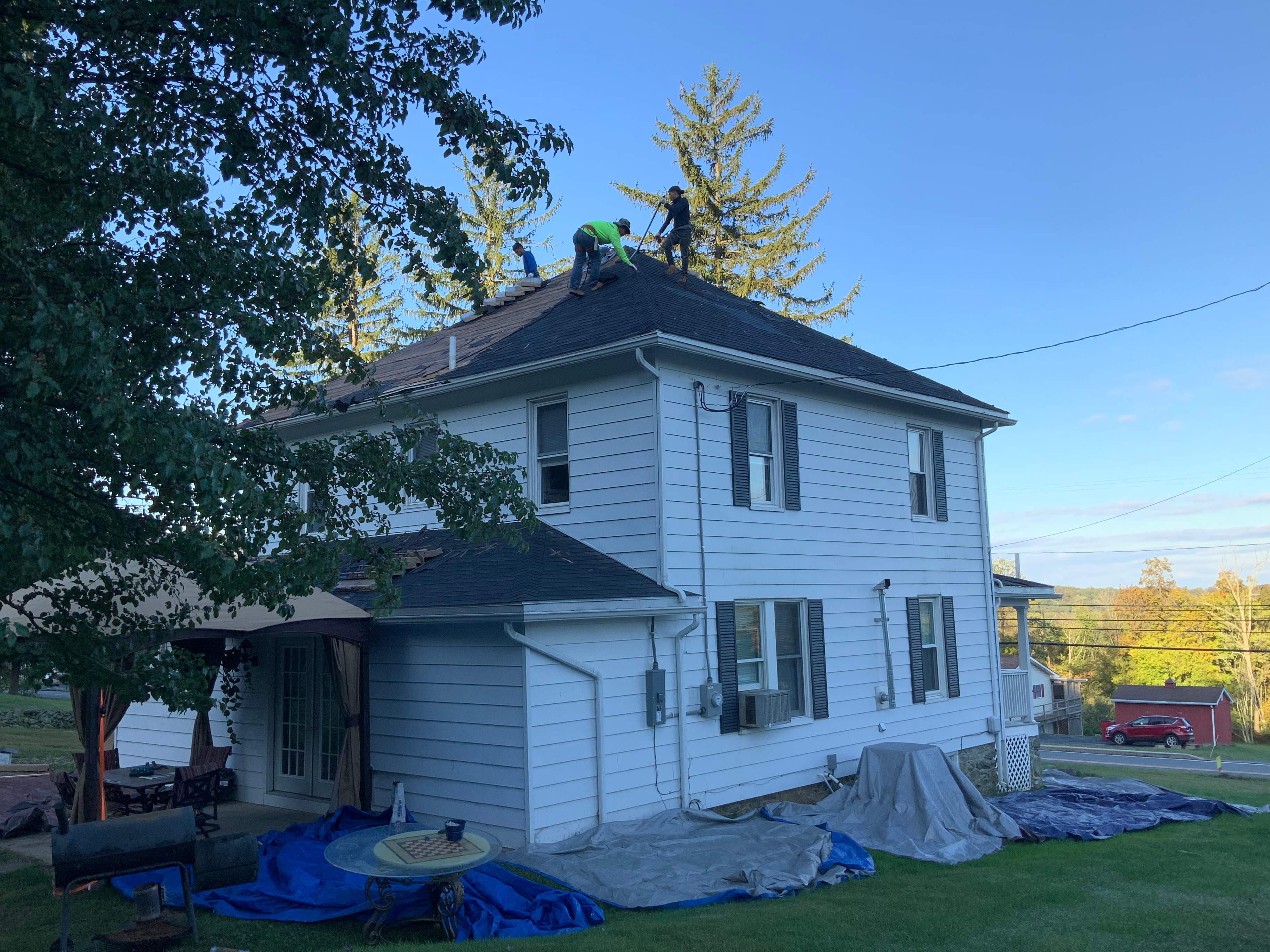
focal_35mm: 32
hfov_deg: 56.8
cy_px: 467
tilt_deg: +7.5
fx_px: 1174
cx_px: 645
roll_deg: +2.0
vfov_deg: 44.2
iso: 16
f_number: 1.8
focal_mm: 3
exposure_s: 1/666
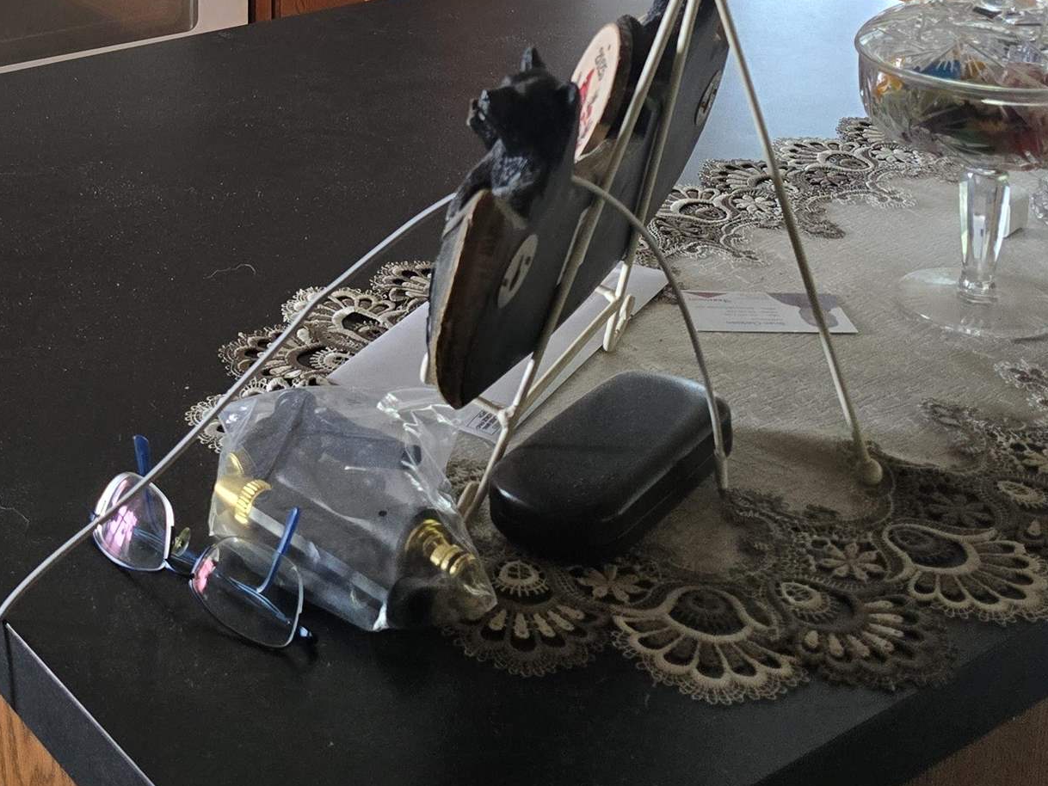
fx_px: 1756
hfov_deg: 31.9
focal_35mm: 58
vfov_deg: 22.9
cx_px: 148
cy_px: -186
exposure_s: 1/120
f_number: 1.7
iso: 250
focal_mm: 6.3
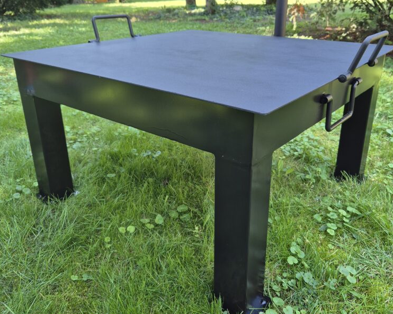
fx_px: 360
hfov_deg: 57.2
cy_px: 134
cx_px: 194
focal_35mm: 31
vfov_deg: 46.9
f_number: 1.8
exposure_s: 1/180
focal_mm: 5.4
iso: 50
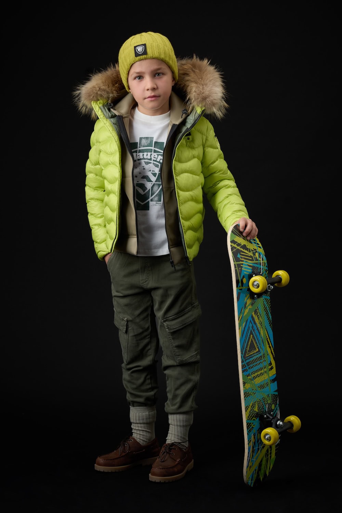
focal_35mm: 75
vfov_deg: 27.0
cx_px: 171
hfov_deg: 18.2
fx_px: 1069
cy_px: 256
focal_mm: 75
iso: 100
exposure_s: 1/160
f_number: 11
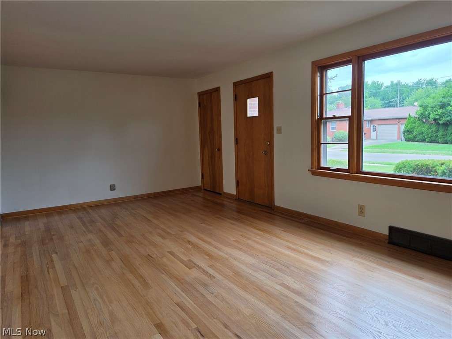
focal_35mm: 23
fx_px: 300
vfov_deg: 58.9
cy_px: 170
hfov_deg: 73.9
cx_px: 226
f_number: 1.4
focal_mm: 6.5
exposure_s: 1/180
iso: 32
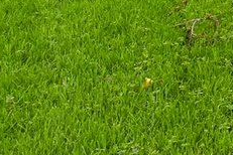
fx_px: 951
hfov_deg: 10.6
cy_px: -364
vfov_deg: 7.7
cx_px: 658
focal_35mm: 147
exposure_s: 1/800
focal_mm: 14
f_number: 8
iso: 400
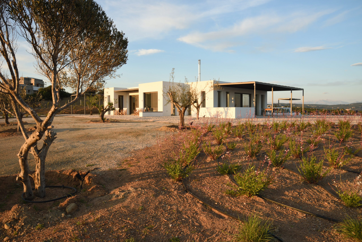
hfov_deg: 73.7
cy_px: 121
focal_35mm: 24
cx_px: 181
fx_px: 241
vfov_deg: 53.2
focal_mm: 24
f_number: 11
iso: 200
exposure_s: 1/30
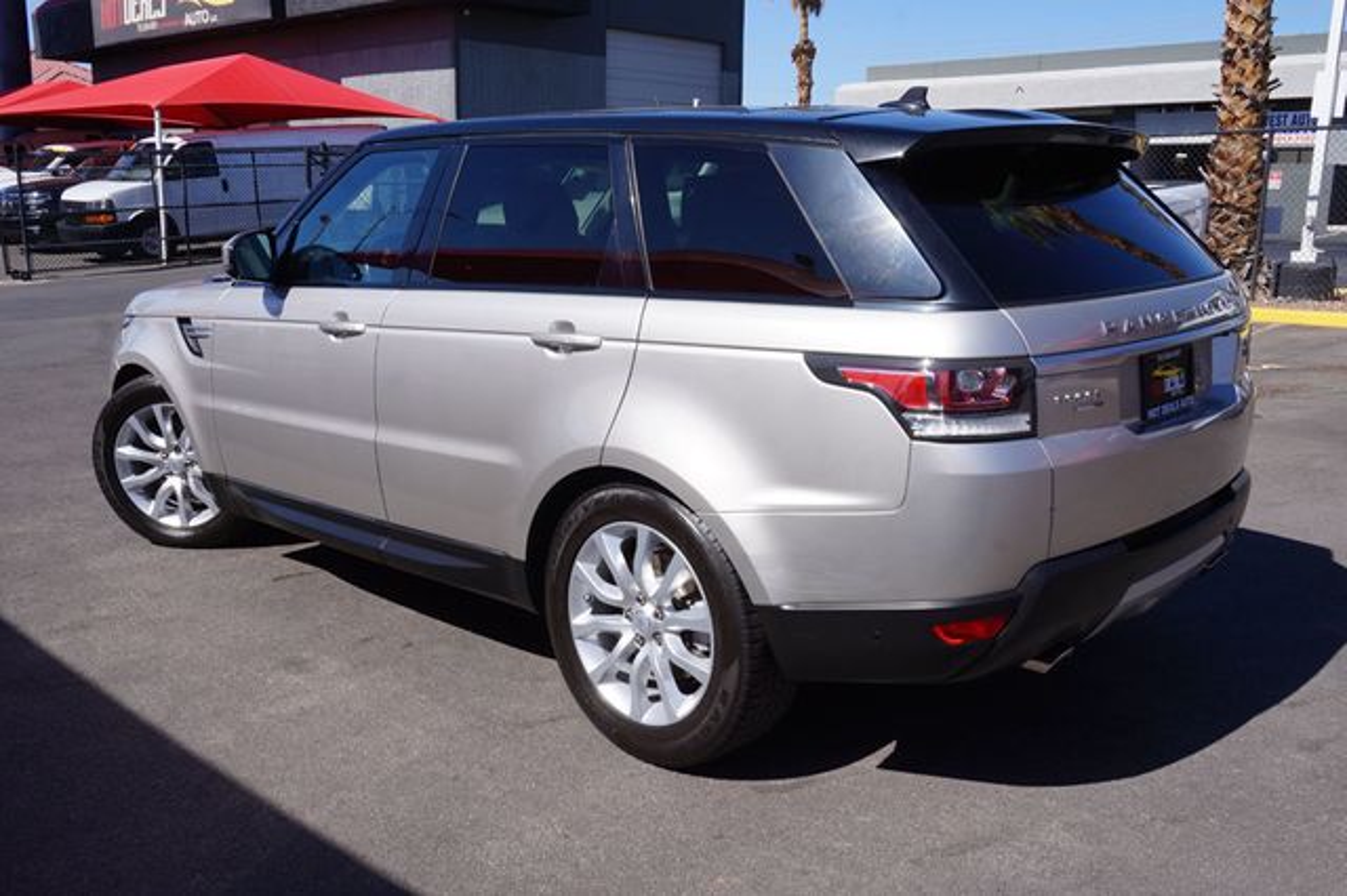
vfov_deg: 41.7
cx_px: 674
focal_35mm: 32
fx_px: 1178
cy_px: 448
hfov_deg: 59.5
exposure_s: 1/100
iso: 100
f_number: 14
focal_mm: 21
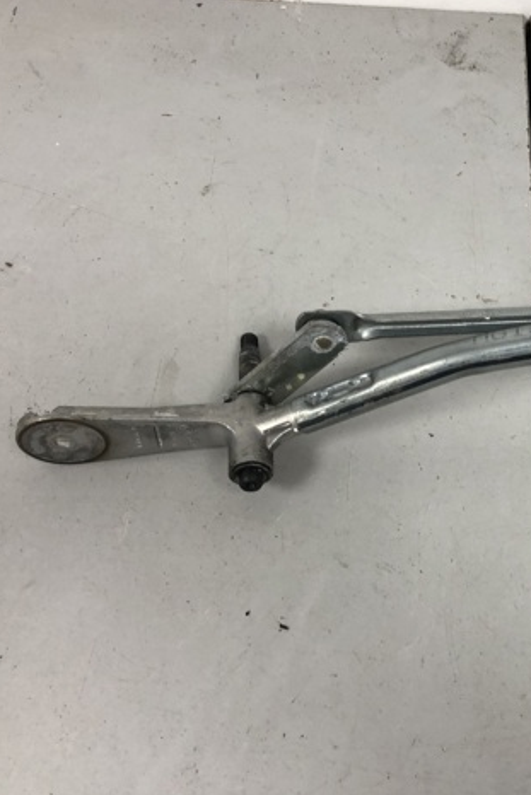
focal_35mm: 40
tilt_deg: -59.3
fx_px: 884
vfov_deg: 48.4
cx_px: 418
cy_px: 391
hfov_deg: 32.6
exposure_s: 1/33
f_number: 1.8
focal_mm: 4
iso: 40
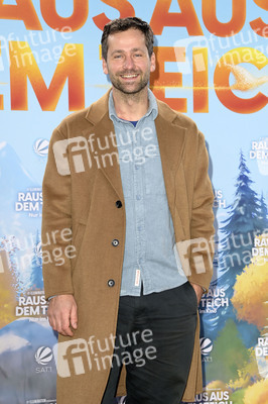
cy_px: 202
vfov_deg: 22.6
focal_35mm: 90
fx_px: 1007
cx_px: 134
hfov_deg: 15.2
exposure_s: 1/250
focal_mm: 90
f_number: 5.6
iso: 640
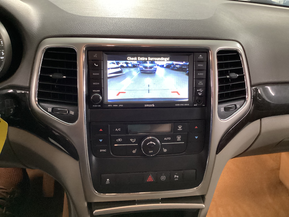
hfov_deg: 58.4
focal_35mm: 31
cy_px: 108
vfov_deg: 45.4
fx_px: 259
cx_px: 144
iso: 500
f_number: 2.4
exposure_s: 1/30
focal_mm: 3.3
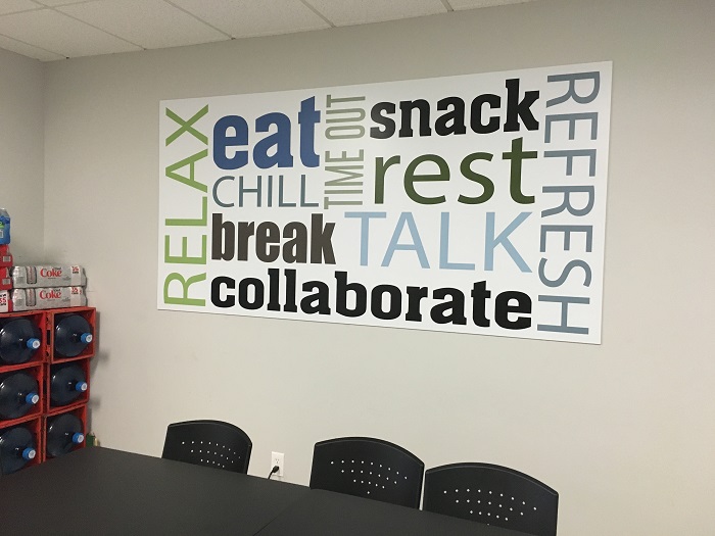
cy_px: 268
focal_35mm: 29
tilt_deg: -2.0
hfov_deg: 61.7
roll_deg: -0.9
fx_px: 599
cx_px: 358
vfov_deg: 48.2
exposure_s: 1/30
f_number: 2.2
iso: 160
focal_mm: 4.15
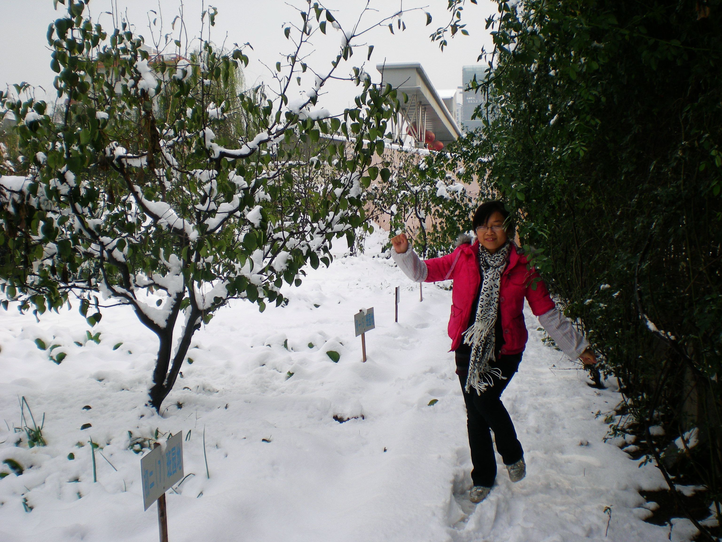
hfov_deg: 49.0
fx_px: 793
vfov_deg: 37.7
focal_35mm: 38
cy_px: 271
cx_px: 361
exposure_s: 1/328
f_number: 4.6
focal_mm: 6.3
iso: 50
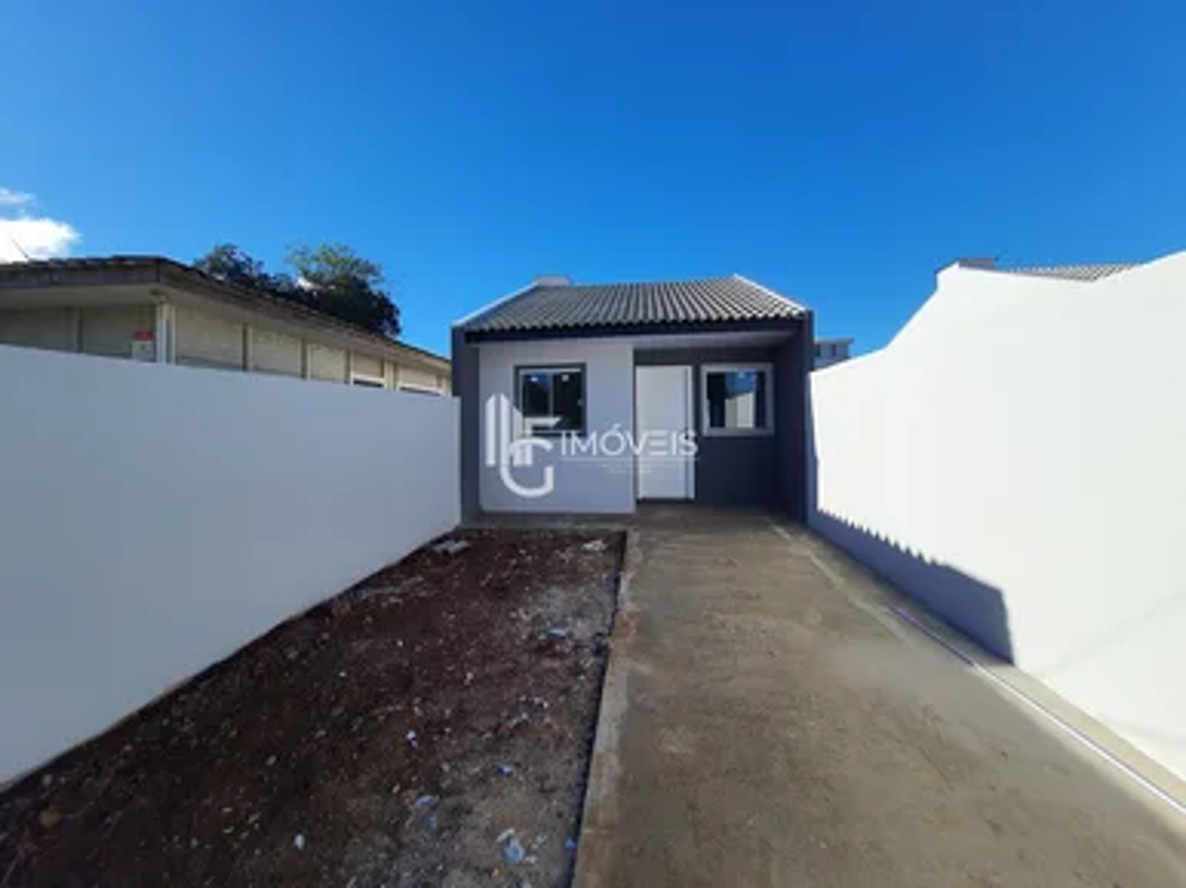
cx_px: 593
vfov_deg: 89.9
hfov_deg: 106.2
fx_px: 445
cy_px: 444
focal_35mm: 13
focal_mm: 1.74
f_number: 2.2
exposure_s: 1/1540
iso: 50
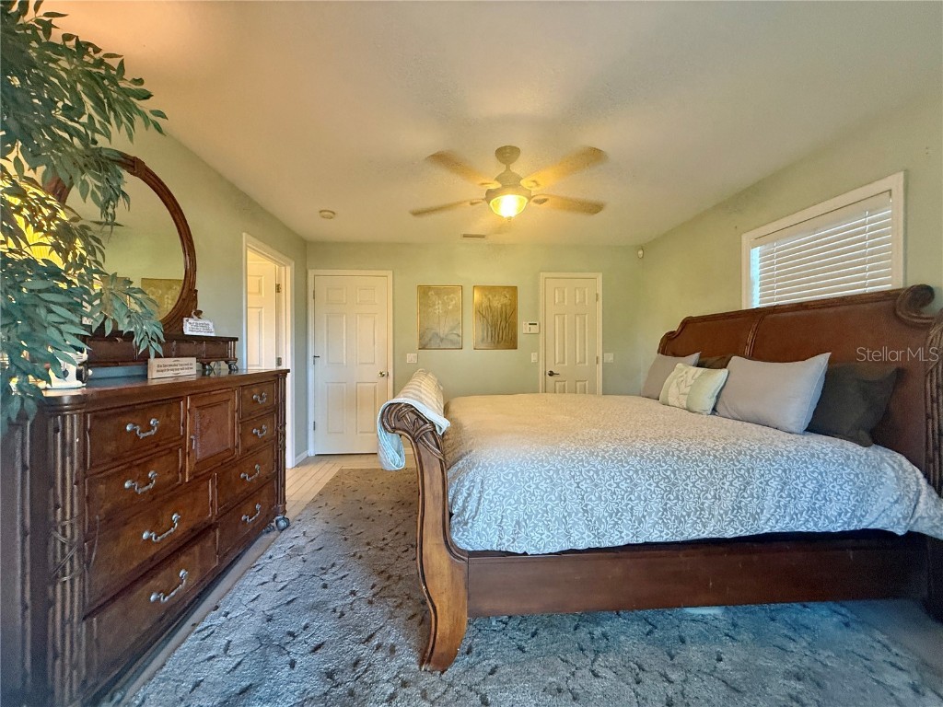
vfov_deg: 85.7
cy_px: 354
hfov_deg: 102.1
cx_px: 472
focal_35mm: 14
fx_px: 381
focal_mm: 2.22
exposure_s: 1/60
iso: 320
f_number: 2.2
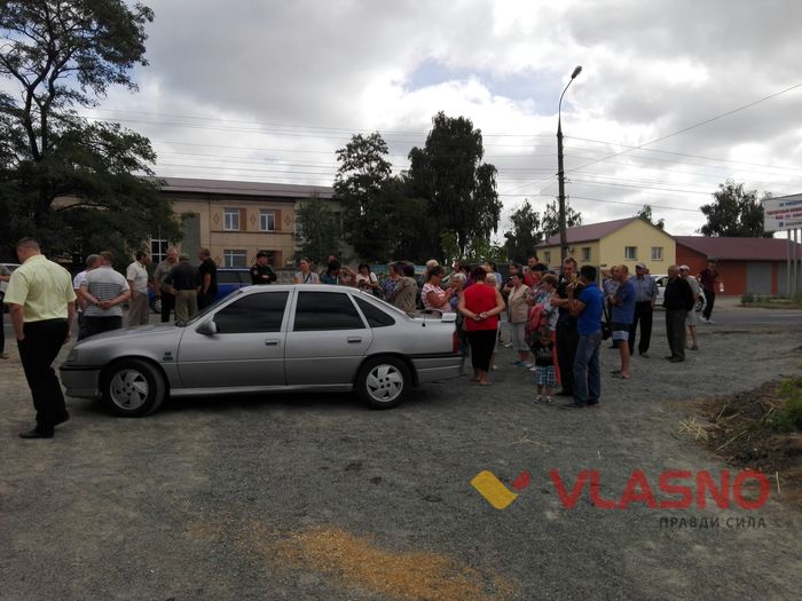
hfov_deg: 65.3
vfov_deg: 51.4
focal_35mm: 27
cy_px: 300
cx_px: 401
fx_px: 626
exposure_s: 1/2327
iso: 100
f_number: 2
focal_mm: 3.68
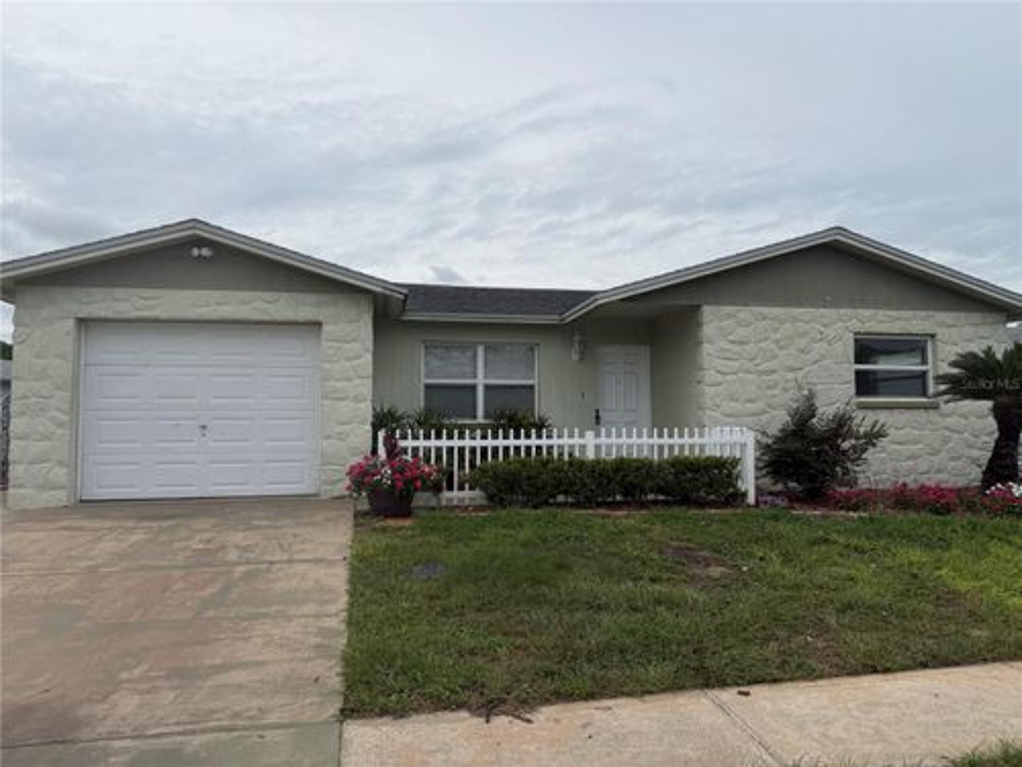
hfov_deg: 71.6
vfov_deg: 56.8
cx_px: 511
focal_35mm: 24
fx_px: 709
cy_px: 384
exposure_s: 1/7353
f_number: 1.78
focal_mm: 6.76
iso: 80
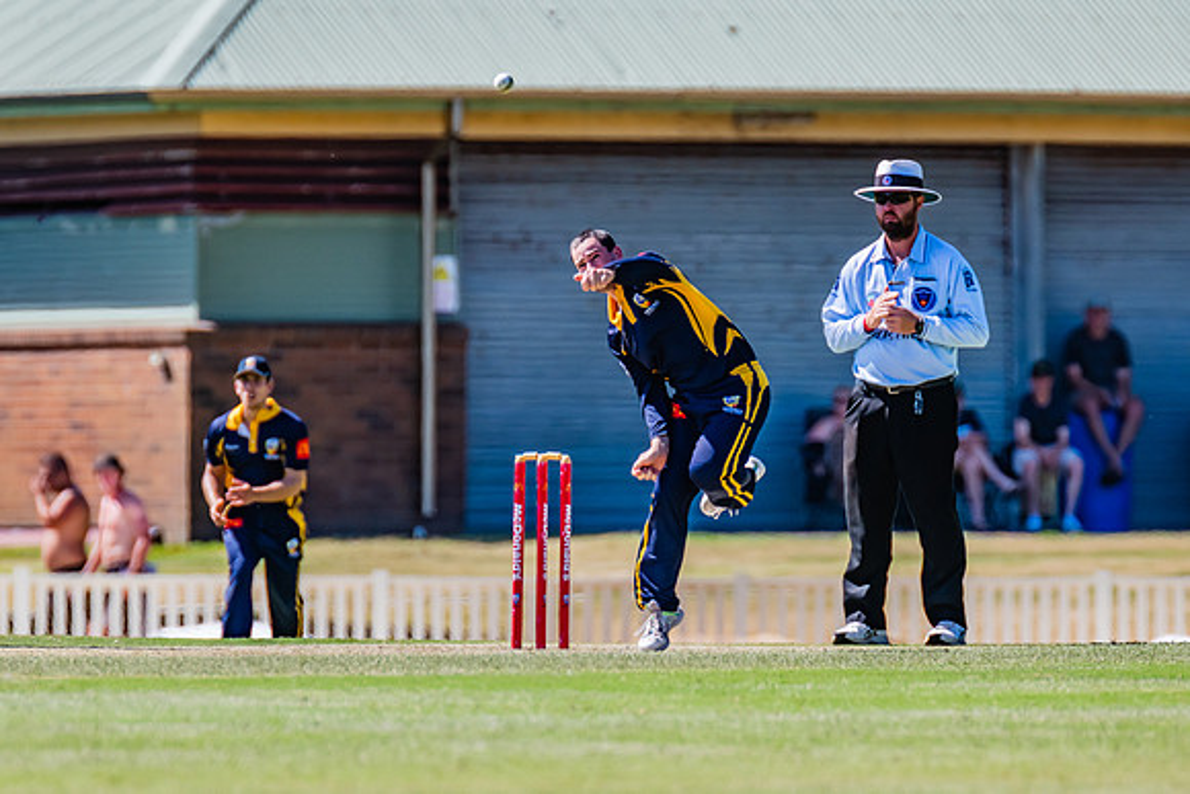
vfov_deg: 1.9
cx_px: 631
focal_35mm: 732
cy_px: 439
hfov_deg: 2.8
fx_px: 24209
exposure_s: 1/2000
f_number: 7.1
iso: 640
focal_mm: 600
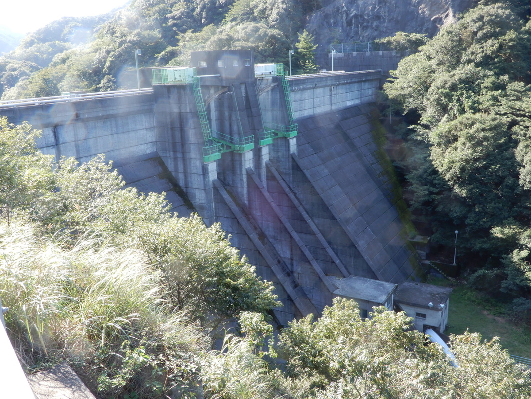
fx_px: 537
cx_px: 266
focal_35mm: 35
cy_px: 200
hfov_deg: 52.6
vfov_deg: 40.7
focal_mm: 6.2
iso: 80
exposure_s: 1/40
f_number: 7.1
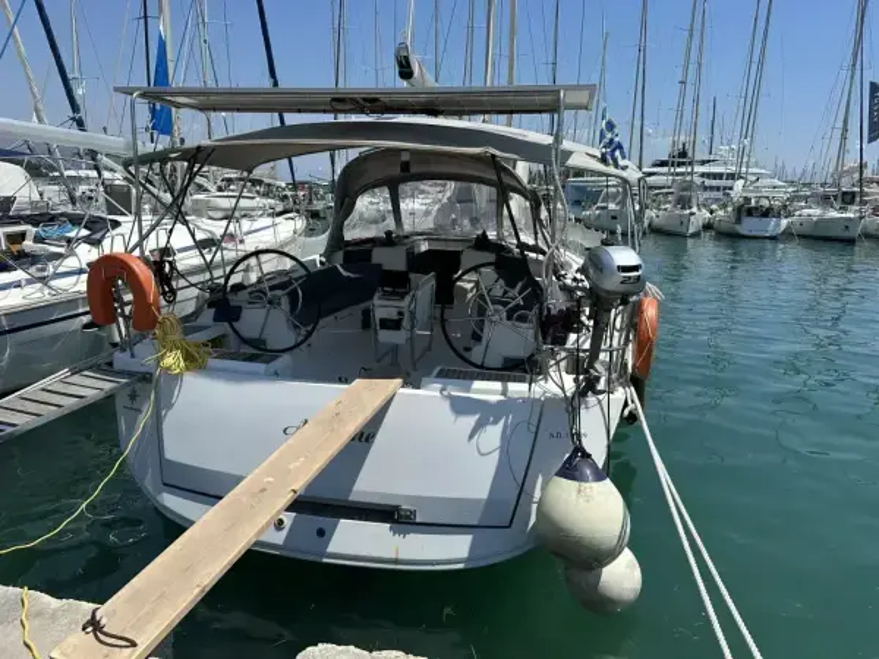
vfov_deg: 56.8
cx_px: 440
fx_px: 609
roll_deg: -0.9
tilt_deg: -12.8
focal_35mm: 24
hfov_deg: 71.6
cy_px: 330
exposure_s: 1/6623
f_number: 1.78
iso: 80
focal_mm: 6.86
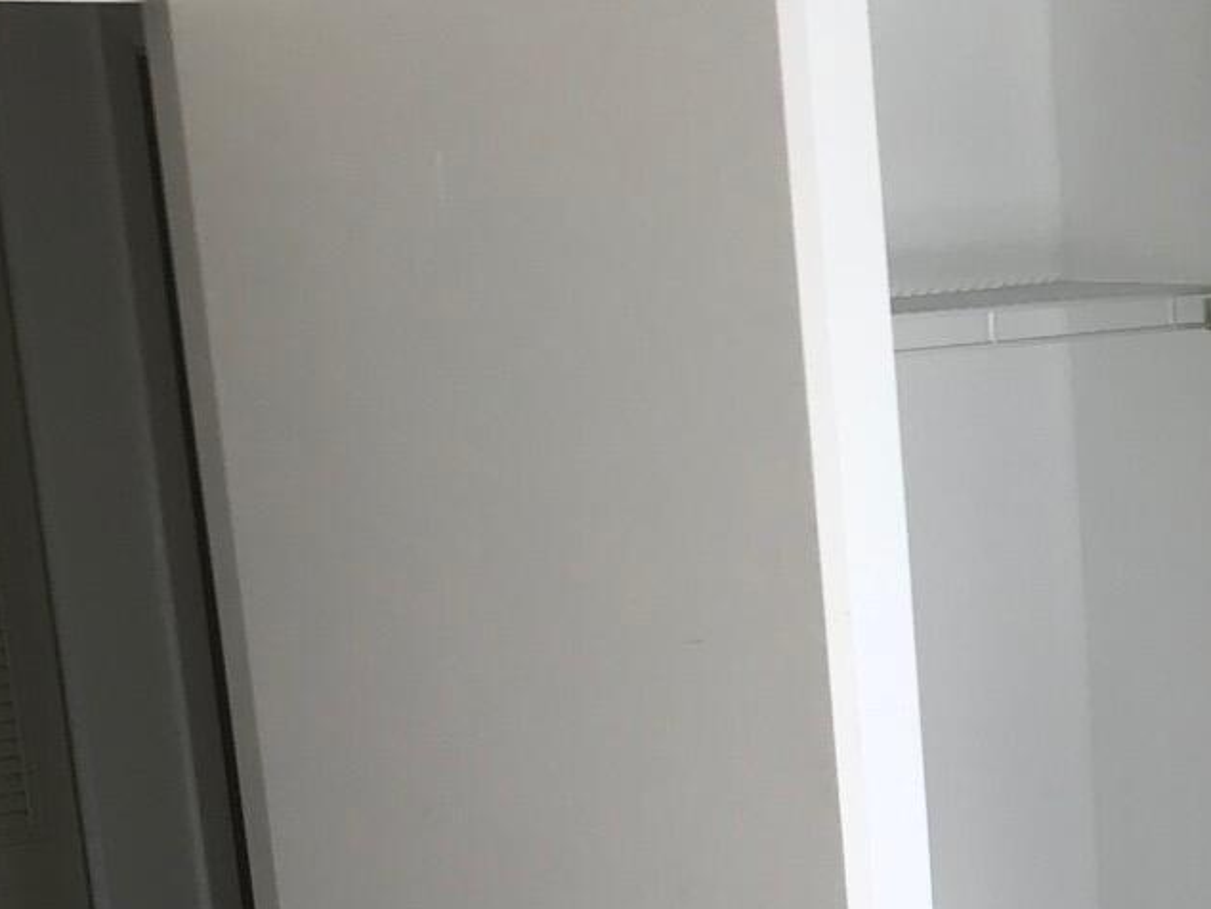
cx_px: 1293
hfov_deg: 21.0
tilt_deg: -12.9
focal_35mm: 89
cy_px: 999
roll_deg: +2.7
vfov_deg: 16.1
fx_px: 3115
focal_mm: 3.99
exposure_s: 1/214
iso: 20
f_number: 1.8
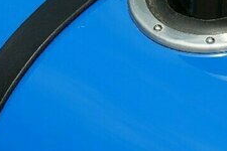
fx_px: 2254
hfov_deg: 5.8
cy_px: 28
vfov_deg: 3.8
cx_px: 113
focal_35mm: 358
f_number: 6.3
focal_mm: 67.1
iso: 100
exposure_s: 1/250
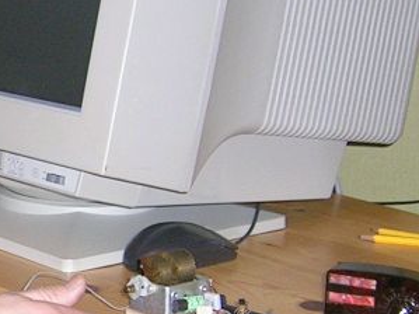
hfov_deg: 13.9
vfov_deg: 10.8
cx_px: -118
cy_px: 168
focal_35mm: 137
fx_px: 1658
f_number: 2.9
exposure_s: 1/60.1
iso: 97
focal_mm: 6.1
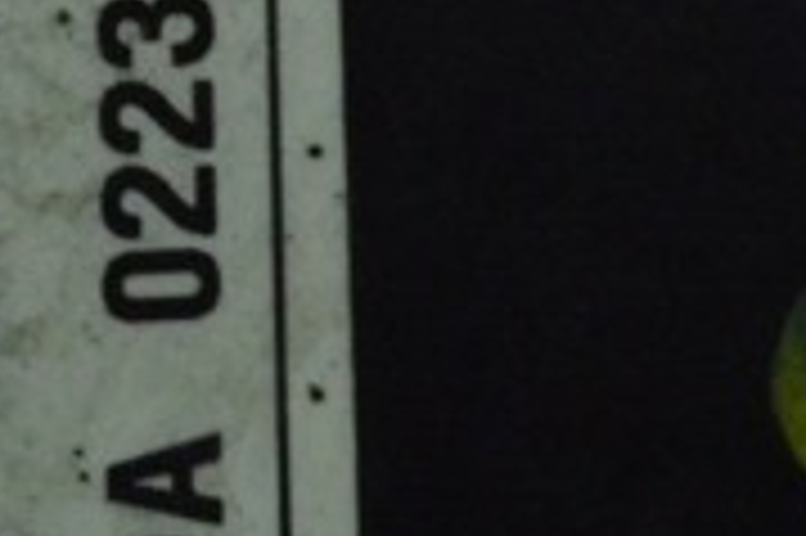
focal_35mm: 296
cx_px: -288
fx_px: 6616
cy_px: 471
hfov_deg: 6.9
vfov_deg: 4.6
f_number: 36
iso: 6400
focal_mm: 55
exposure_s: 1/50
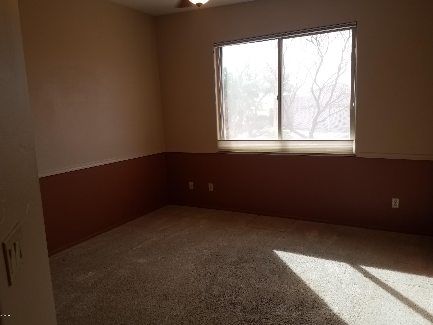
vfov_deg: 51.3
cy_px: 157
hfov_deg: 65.3
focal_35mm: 27
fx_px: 338
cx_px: 221
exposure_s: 1/60
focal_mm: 4.2
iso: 50
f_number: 1.7
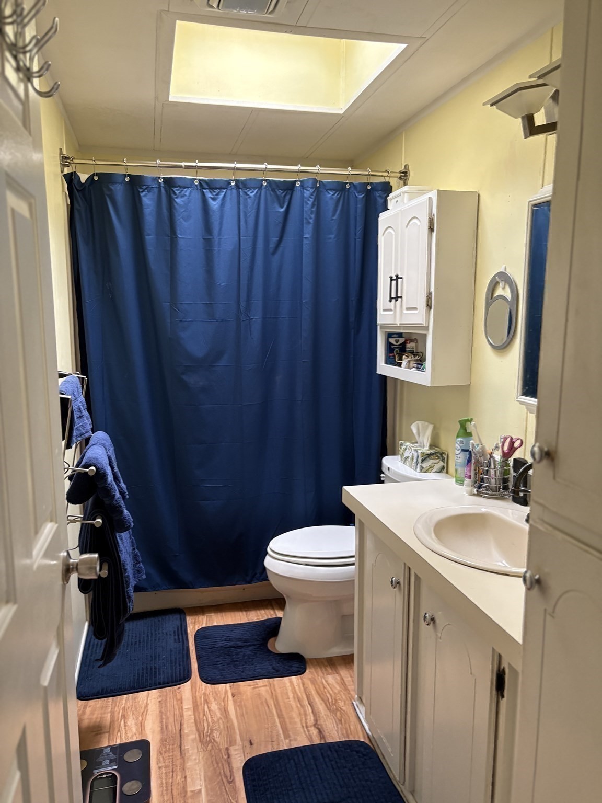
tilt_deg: -8.8
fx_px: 603
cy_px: 402
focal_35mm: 26
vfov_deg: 67.3
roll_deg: -0.5
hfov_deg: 53.1
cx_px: 301
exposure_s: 1/60
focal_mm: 5.96
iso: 200
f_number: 1.6
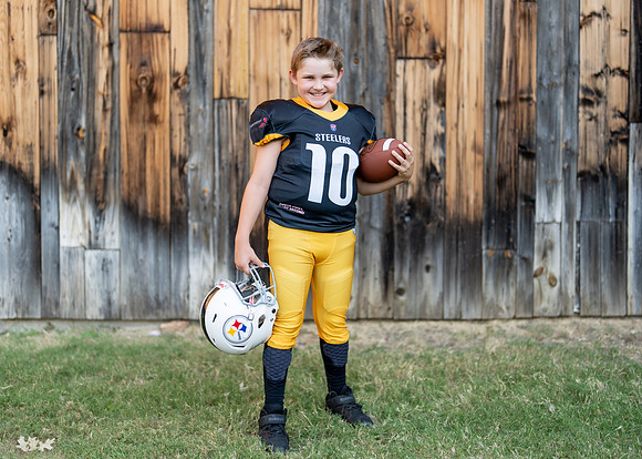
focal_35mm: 58
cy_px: 213
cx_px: 322
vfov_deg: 24.4
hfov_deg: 33.7
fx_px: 1060
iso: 100
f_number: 1.2
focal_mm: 50
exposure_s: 1/2000
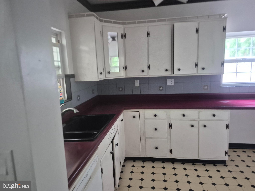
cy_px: 96
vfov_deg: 58.9
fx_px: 169
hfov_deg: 73.9
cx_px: 128
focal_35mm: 23
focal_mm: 5.4
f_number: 1.8
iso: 640
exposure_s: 1/60
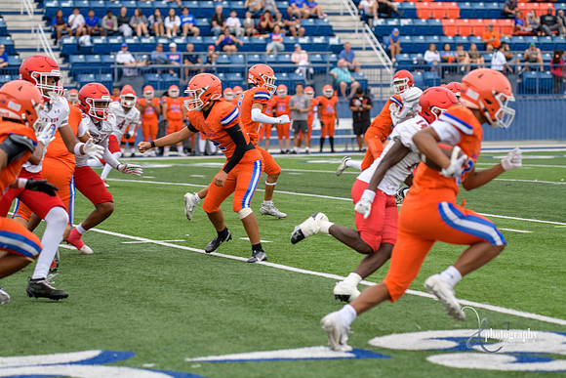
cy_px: 189
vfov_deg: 9.8
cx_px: 283
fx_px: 2202
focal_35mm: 140
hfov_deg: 14.7
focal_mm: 140
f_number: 3.5
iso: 450
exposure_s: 1/1000
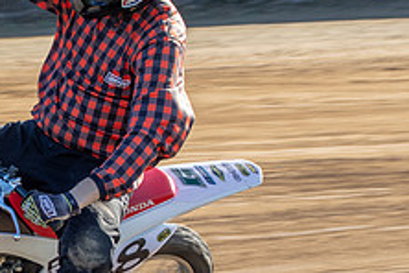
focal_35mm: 321
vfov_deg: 4.3
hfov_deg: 6.4
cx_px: -111
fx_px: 3647
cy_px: 143
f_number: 8
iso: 200
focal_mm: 82
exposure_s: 1/250
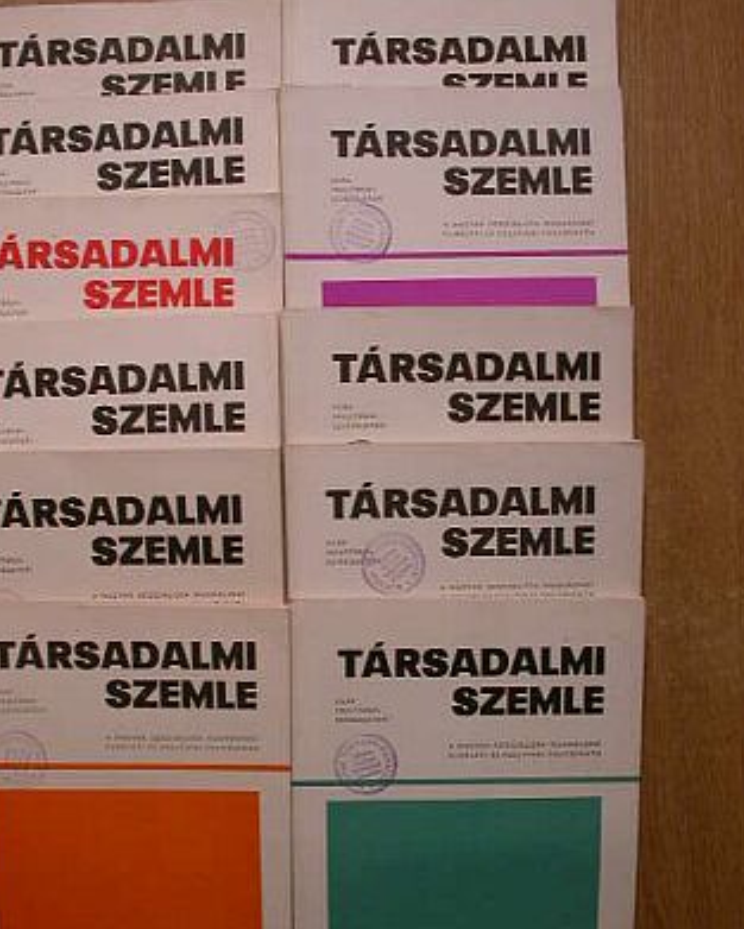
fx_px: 1183
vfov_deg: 42.8
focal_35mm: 43
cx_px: 347
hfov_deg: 34.9
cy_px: 536
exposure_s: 1/130
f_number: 4.7
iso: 100
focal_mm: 7.85
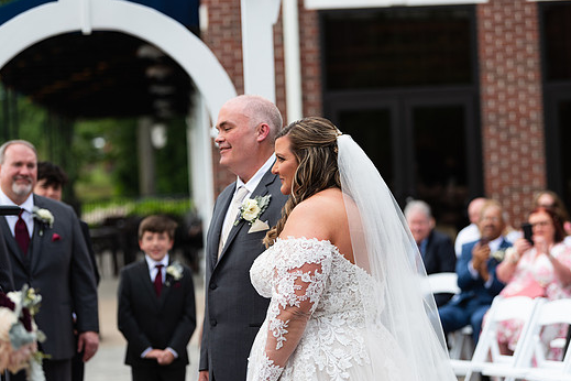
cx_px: 282
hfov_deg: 17.2
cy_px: 210
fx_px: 1887
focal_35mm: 119
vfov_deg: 11.5
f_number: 2.8
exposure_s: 1/640
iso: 64
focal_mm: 102
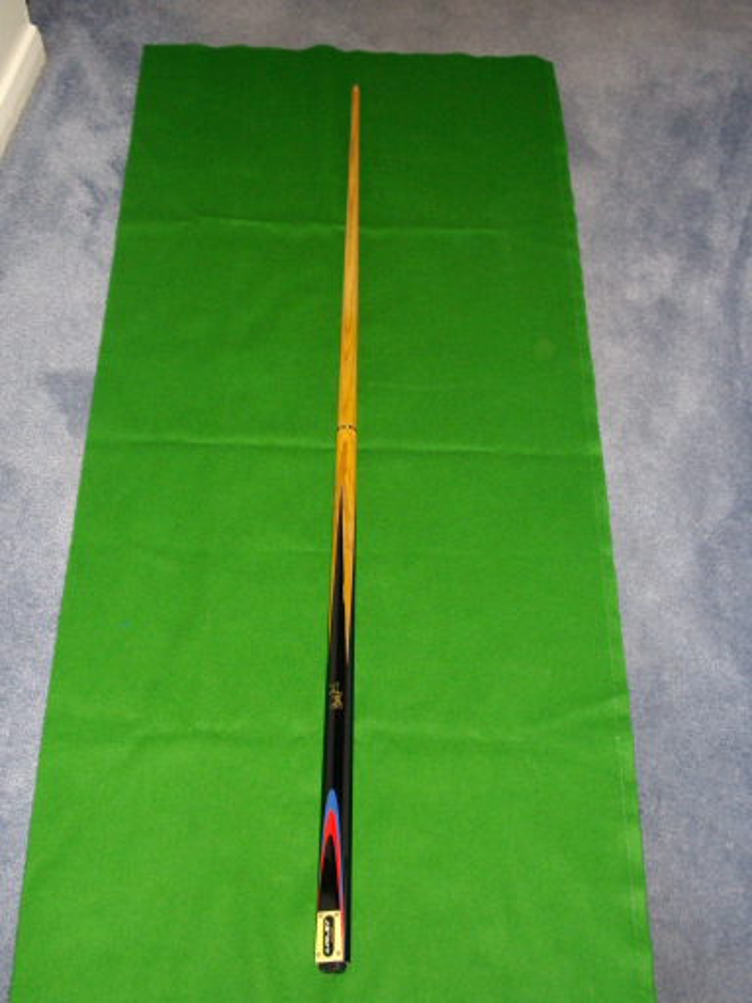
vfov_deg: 41.2
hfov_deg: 31.5
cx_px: 376
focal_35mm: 46
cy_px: 502
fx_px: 1332
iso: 160
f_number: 3.1
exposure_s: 1/50
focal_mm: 7.6
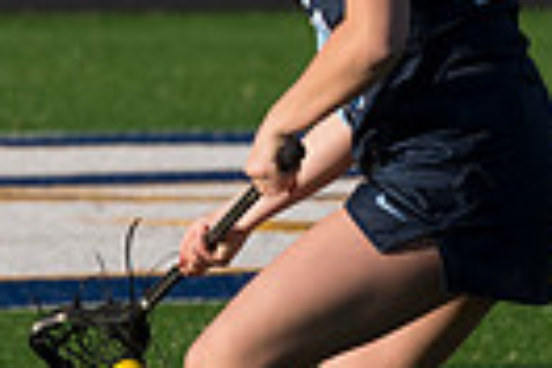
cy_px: 96
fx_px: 20238
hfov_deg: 1.6
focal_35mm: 1320
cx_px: -247
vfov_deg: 1.0
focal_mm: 200
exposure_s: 1/1600
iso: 250
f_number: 5.6
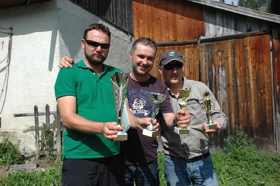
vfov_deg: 39.9
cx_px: 140
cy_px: 93
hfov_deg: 57.2
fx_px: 257
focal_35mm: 33
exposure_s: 1/400
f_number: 10
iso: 250
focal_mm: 22
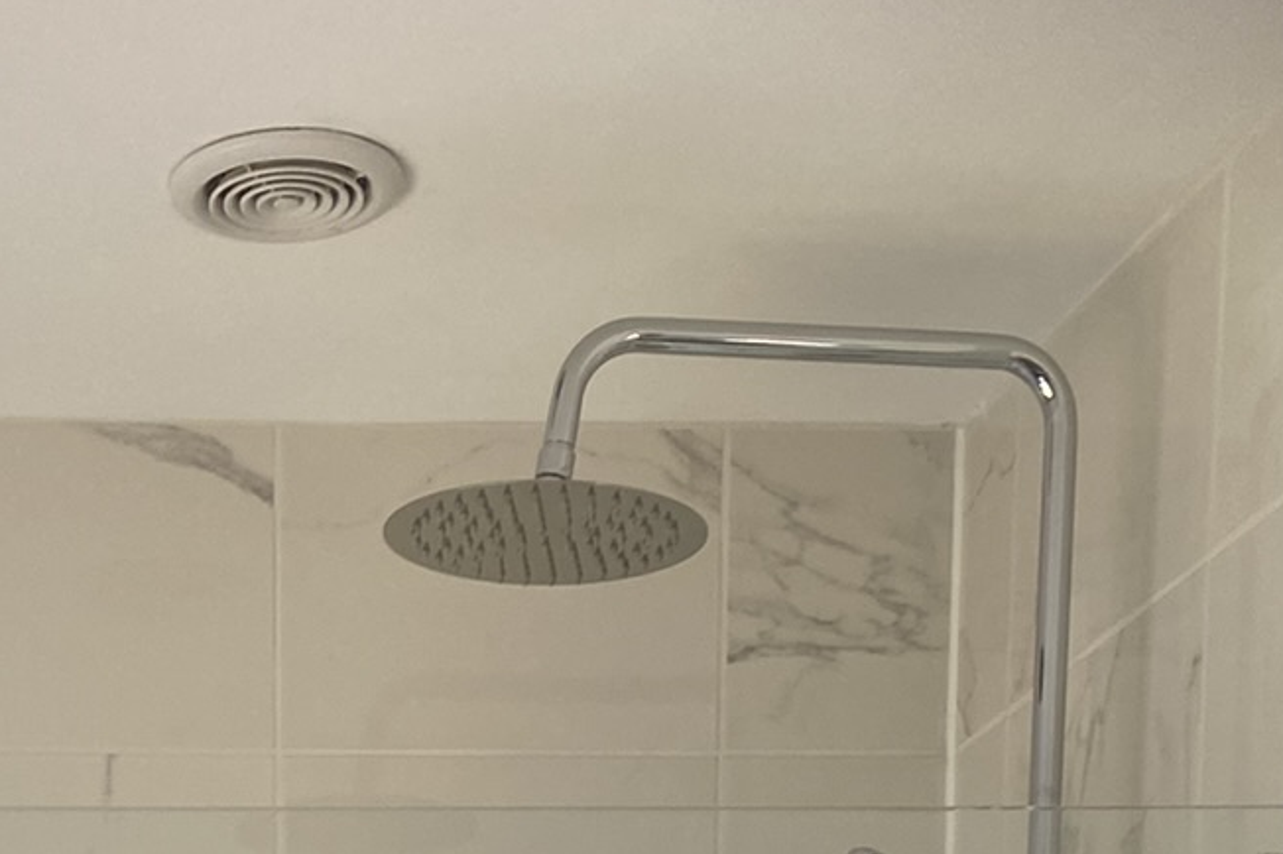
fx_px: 3028
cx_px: 108
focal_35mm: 85
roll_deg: +1.1
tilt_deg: -6.8
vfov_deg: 12.9
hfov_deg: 23.3
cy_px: 1960
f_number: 1.8
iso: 50
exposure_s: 1/121
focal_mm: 4.25
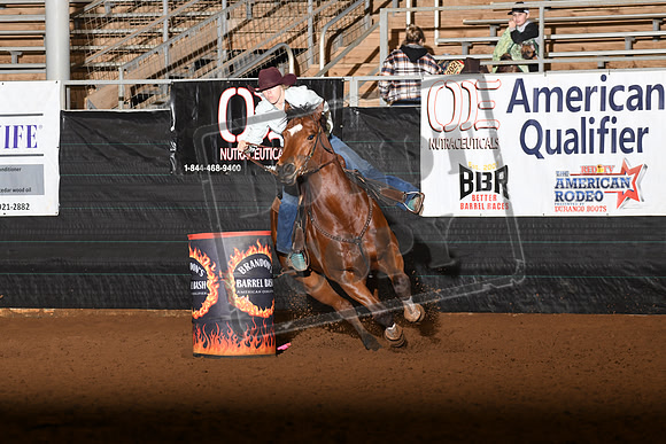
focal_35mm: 220
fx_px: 4071
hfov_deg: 9.4
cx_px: 333
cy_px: 222
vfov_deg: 6.2
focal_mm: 220
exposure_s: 1/250
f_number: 5.6
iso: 1000
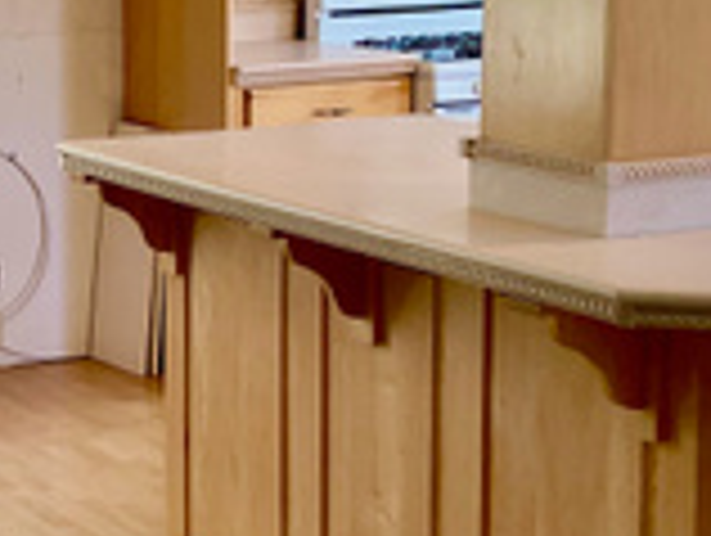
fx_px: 2160
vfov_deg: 14.1
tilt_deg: -8.8
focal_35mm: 105
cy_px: 239
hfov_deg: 17.9
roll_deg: +1.7
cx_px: -112
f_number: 1.6
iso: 64
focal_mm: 4.2
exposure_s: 1/120
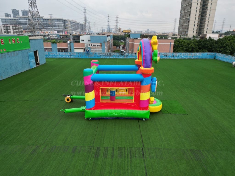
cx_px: 118
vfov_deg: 56.8
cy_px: 88
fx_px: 163
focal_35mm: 24
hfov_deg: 71.6
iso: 140
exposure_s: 1/1600
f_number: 1.7
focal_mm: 6.72
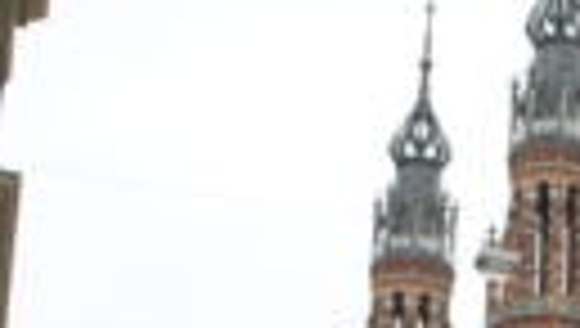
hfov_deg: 14.5
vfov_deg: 8.3
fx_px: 2187
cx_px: 737
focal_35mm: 142
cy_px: 586
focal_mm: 35
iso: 800
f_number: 7.1
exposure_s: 1/125
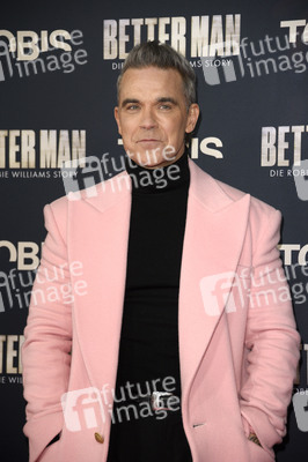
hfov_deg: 10.1
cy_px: 231
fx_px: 1735
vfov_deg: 15.2
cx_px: 154
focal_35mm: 135
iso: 1000
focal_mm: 135
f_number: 5.6
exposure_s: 1/250
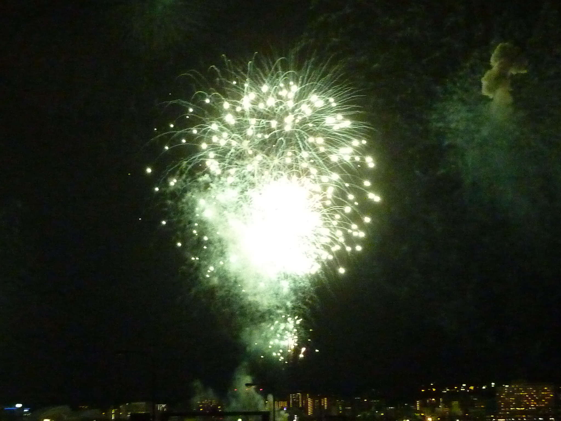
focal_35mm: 76
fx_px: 1232
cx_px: 280
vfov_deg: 19.4
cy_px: 210
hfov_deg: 25.7
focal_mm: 6.9
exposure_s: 1/13
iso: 800
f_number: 3.7
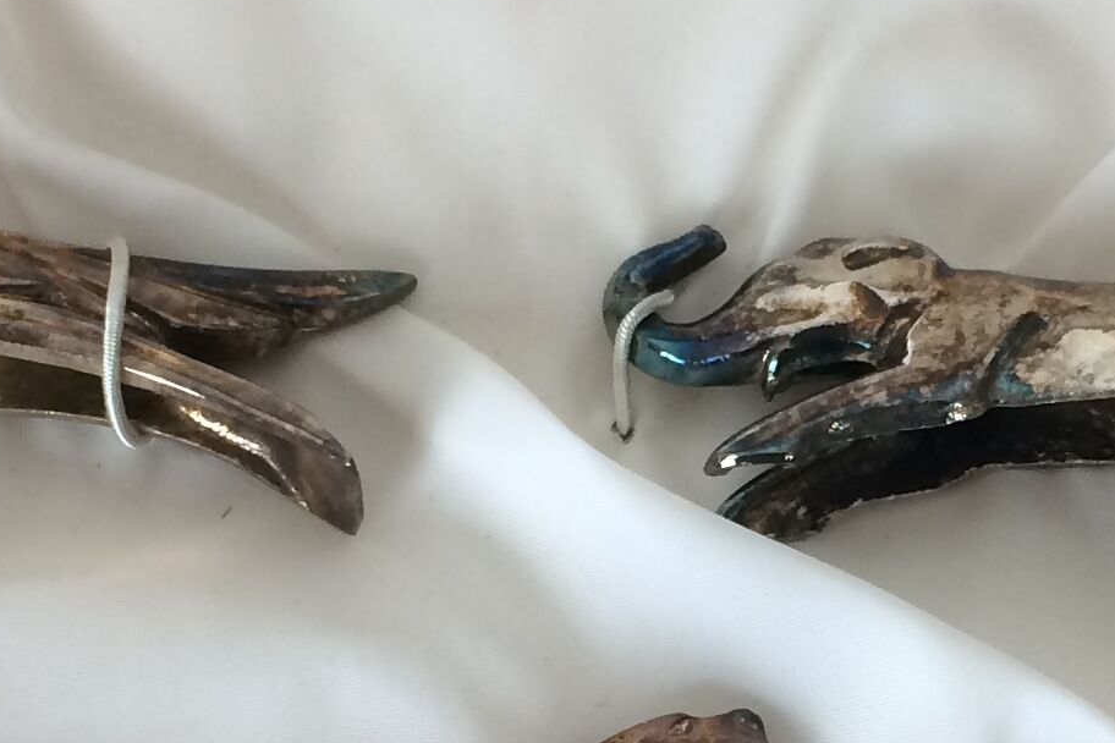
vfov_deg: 12.6
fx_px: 3345
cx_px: 830
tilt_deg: -71.3
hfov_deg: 18.8
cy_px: 715
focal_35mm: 108
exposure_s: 1/33
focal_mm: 4.15
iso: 40
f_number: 2.2
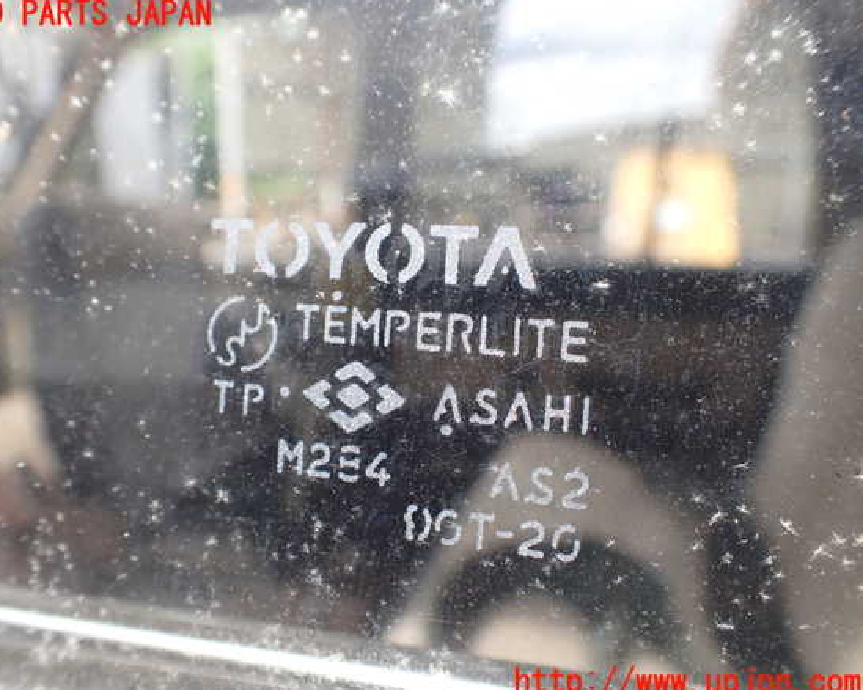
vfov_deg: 45.8
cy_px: 349
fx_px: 817
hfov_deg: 55.6
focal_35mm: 32
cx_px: 398
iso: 100
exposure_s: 1/160
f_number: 3.2
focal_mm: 5.4
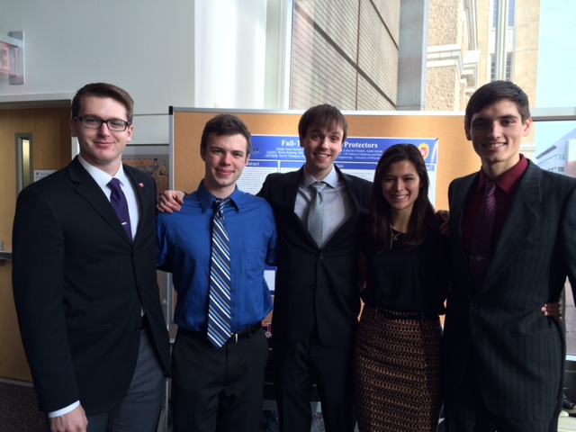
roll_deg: -0.2
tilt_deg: -3.3
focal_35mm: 29
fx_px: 483
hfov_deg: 61.7
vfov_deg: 48.2
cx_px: 288
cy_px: 216
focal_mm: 4.15
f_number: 2.2
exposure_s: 1/60
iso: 32
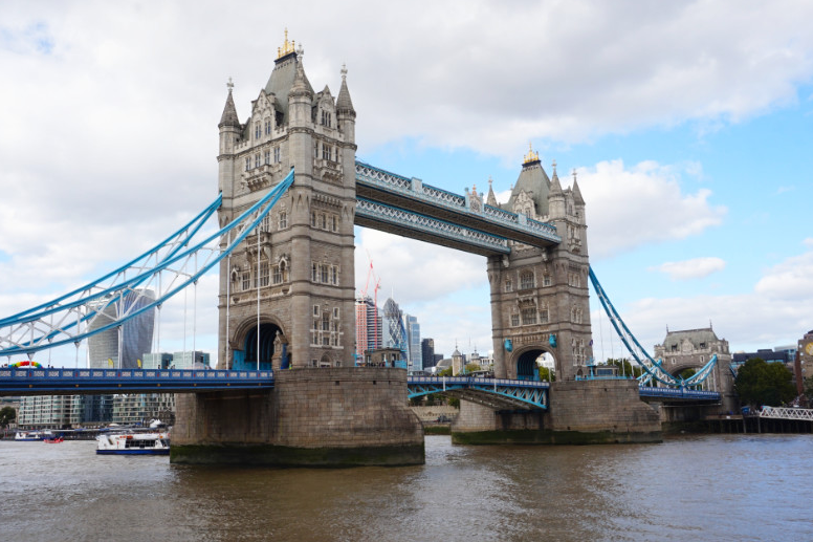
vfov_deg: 38.9
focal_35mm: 34
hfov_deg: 55.8
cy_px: 276
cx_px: 398
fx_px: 768
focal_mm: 22
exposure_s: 1/80
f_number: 11
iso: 100
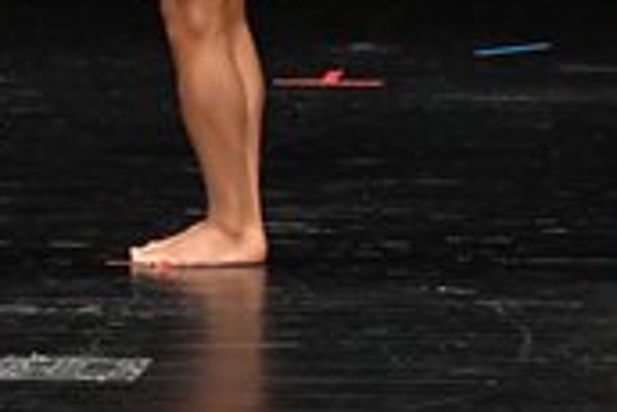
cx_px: 199
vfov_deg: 1.8
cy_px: -133
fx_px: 12950
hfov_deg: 2.7
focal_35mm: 755
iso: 2500
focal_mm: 112
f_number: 5.6
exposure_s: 1/400
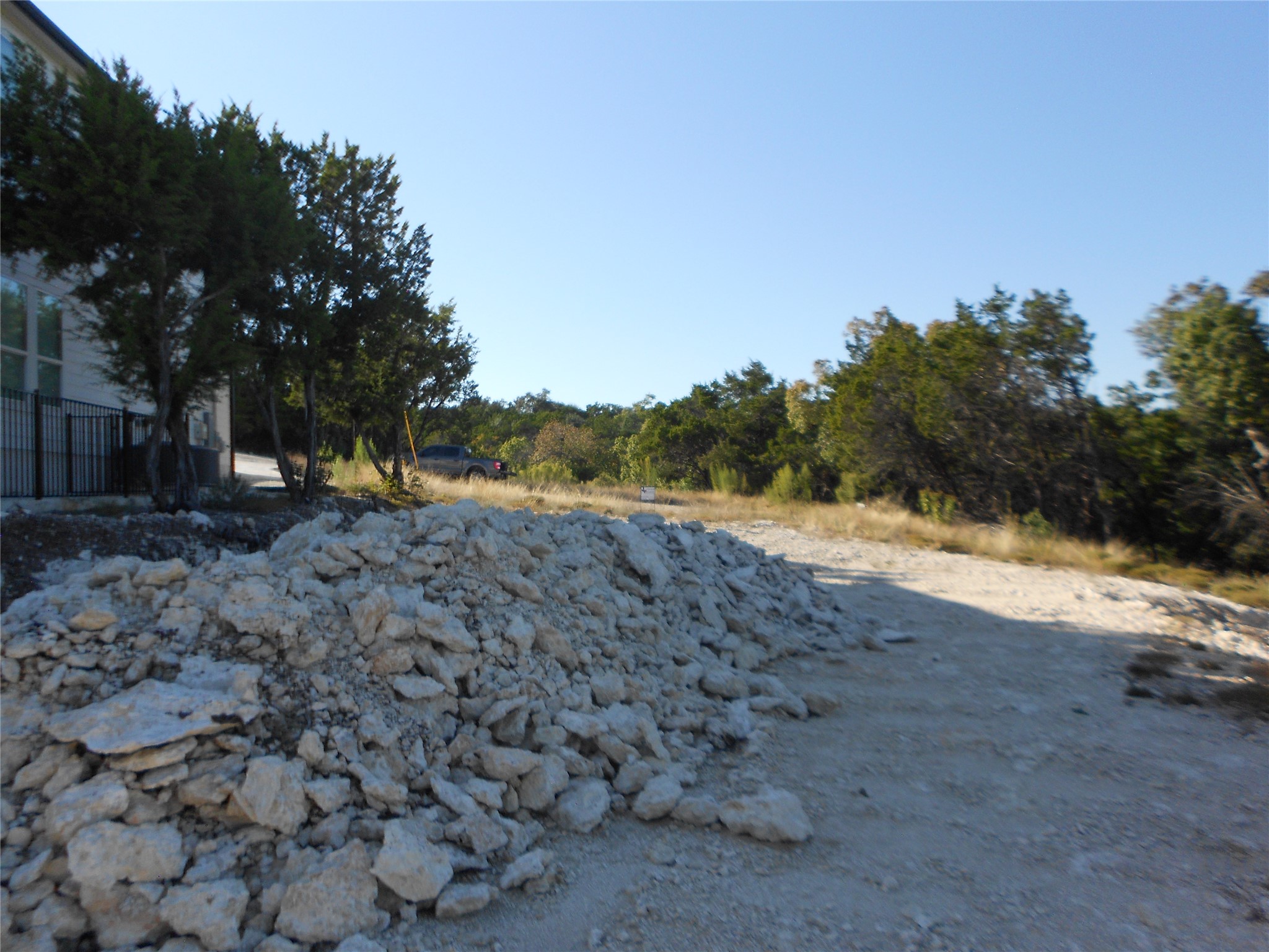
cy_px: 476
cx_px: 634
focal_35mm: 26
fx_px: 953
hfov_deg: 67.3
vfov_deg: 53.1
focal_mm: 4.6
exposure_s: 1/640
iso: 80
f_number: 3.2
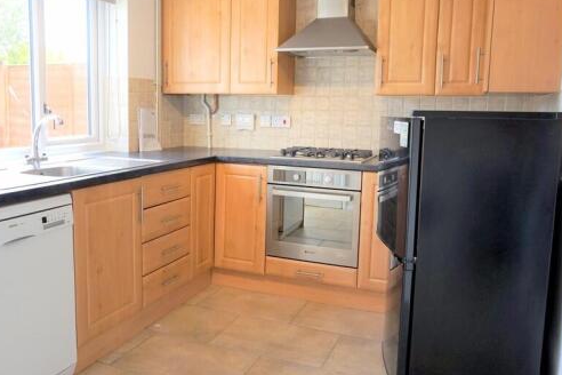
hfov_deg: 58.6
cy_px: 169
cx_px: 251
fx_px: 500
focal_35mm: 32
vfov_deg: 41.1
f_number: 4
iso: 250
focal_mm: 16
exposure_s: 1/160
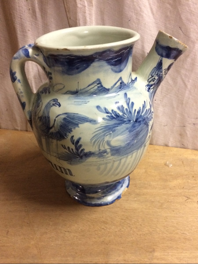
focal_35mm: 29
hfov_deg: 48.2
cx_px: 99
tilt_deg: -34.2
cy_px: 132
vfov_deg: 61.7
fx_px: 221
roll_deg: +2.7
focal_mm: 4.15
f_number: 2.2
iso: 320
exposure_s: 1/17
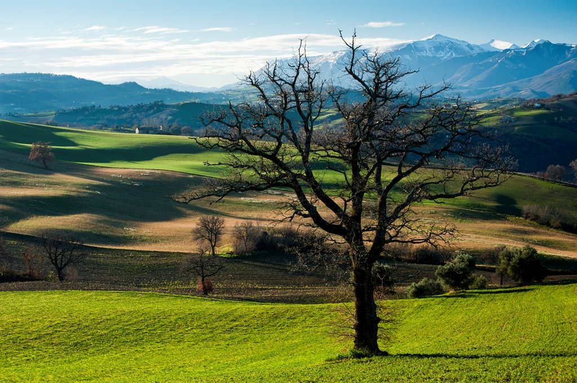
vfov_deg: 19.4
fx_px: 1121
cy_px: 192
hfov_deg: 28.9
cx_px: 288
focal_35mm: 70
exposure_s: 1/125
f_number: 8
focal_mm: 70
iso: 400
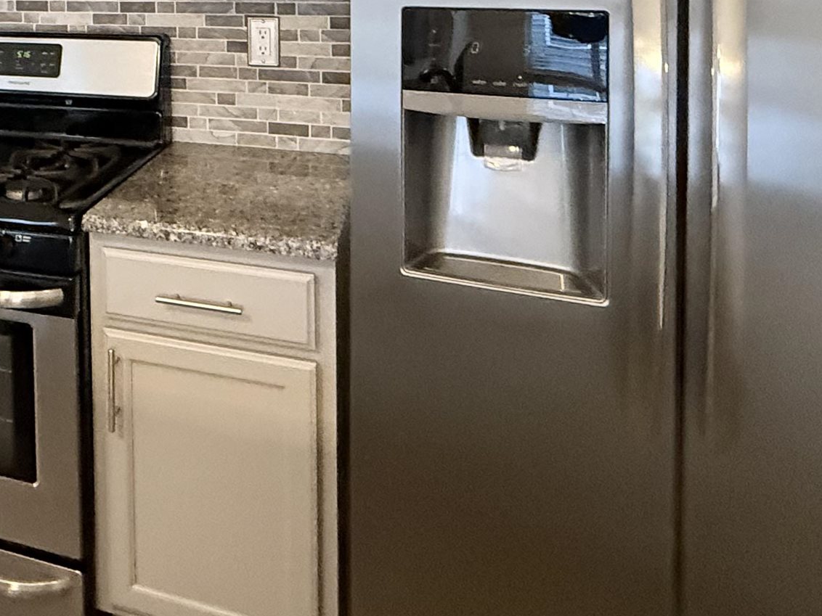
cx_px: 70
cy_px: -29
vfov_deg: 33.7
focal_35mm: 38
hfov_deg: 44.2
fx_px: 902
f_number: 2.2
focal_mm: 2.22
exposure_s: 1/60
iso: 800
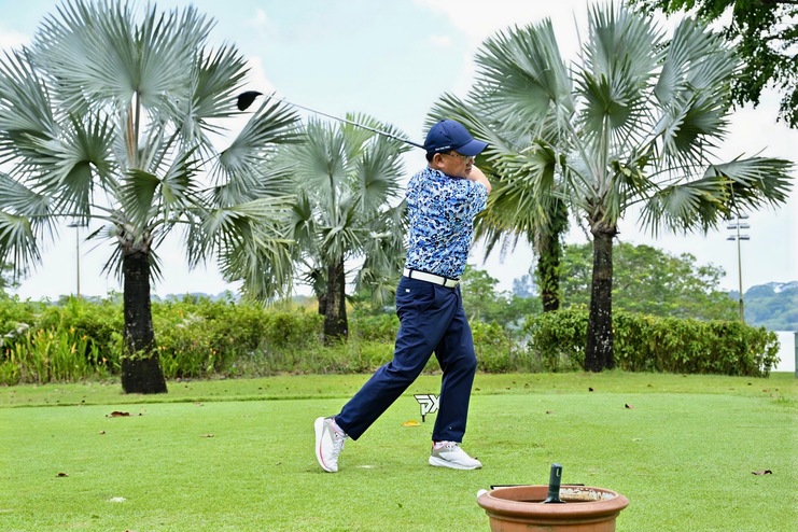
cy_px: 266
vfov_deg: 25.5
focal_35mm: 53
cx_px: 399
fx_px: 1175
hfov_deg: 37.5
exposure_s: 1/250
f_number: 5.6
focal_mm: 53
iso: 200
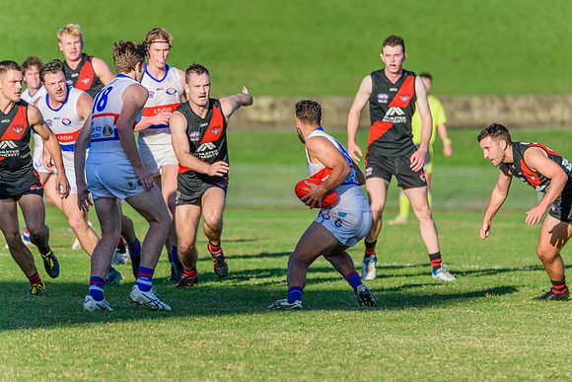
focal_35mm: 393
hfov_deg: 5.2
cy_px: 192
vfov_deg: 3.5
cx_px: 301
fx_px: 6246
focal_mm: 360
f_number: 7.1
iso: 800
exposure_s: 1/2000
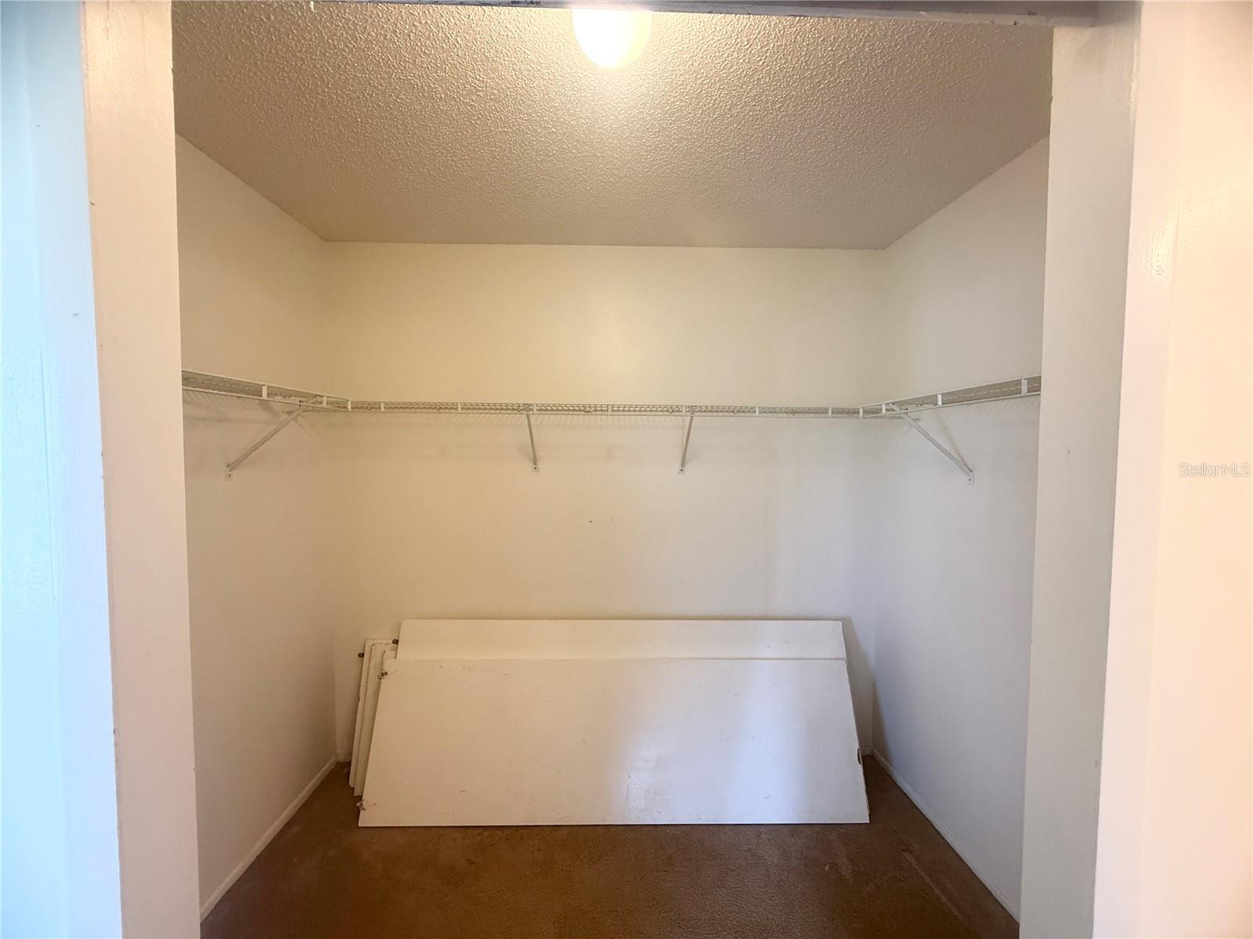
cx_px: 626
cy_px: 470
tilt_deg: -1.8
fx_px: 507
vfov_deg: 85.7
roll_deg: +0.3
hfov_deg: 102.1
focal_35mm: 14
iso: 200
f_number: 2.2
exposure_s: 1/60
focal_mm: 2.22
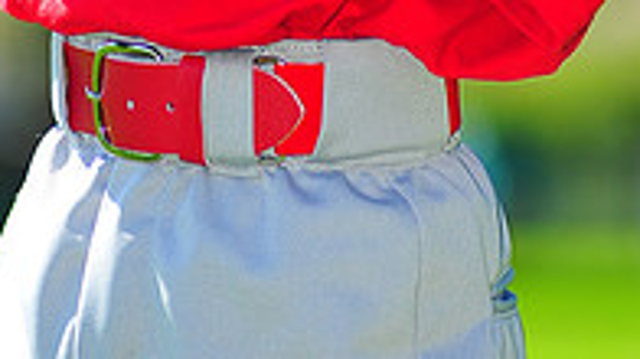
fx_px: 9464
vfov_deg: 2.2
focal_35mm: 558
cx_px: 284
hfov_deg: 3.9
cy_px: -418
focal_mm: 180
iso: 200
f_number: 4.5
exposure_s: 1/640
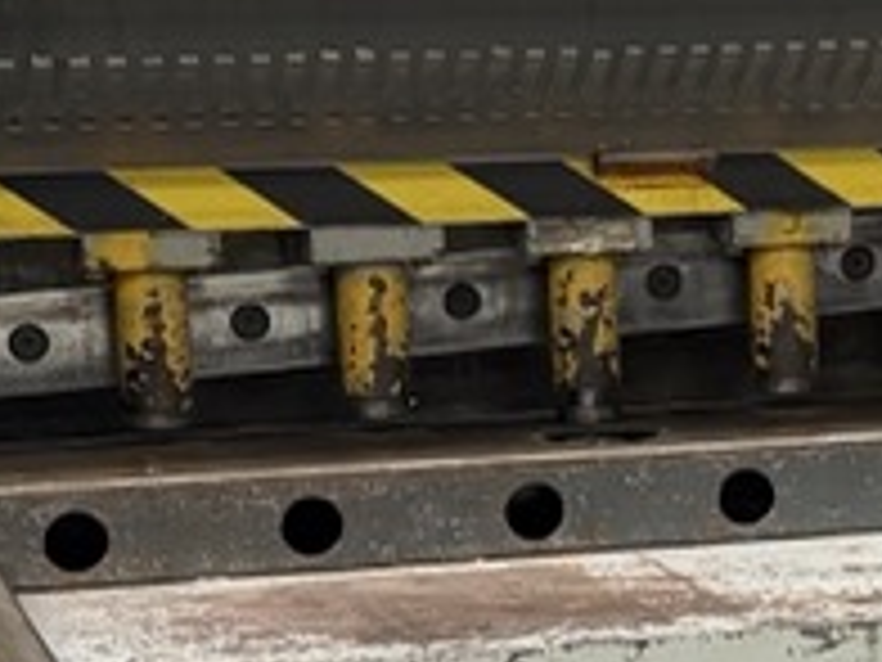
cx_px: 1282
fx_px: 4000
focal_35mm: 157
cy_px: 500
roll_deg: +0.9
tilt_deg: -9.3
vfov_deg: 9.4
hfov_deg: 12.1
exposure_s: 1/60
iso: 125
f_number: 1.78
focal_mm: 6.76
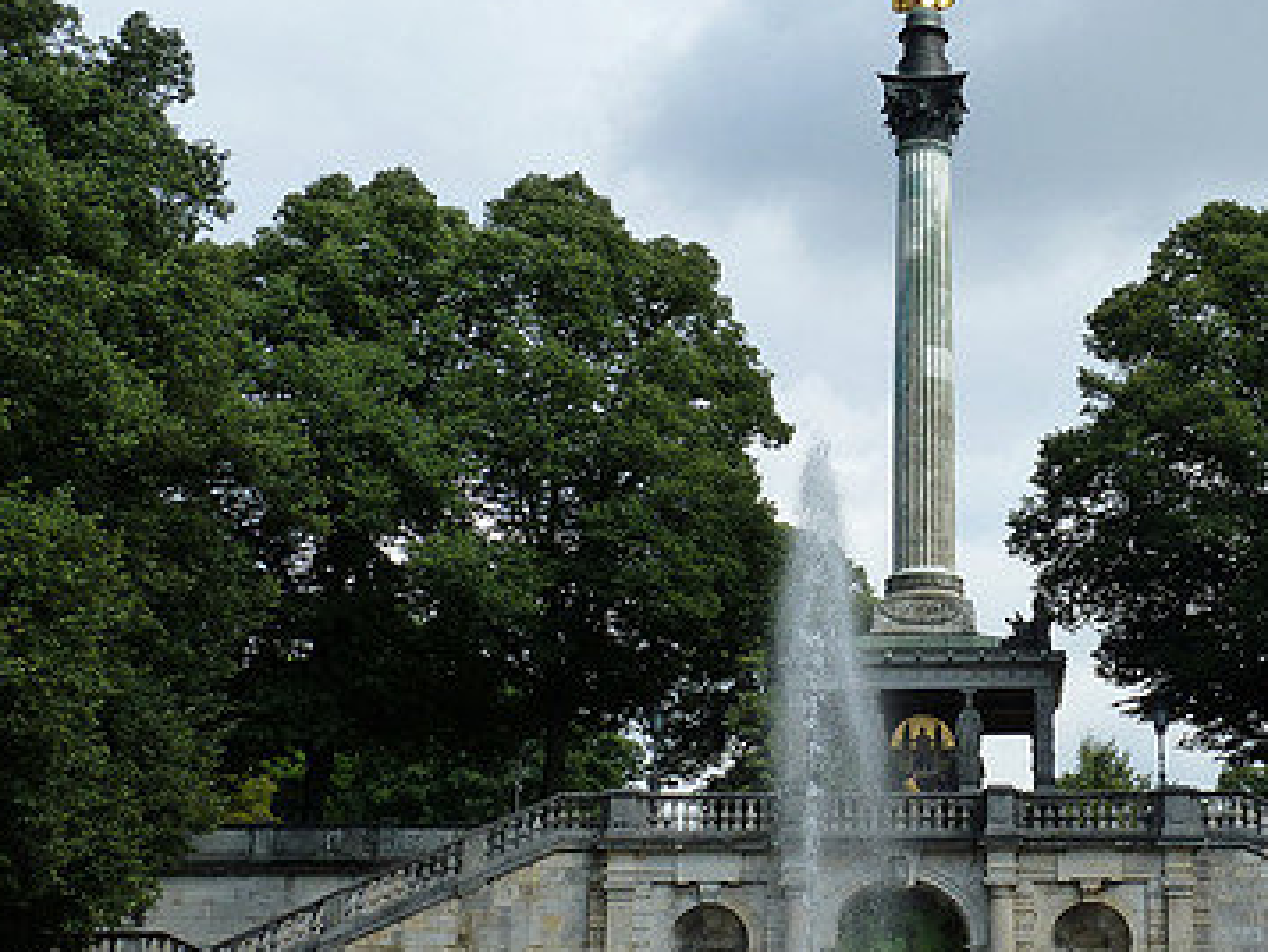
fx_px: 2382
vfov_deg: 22.6
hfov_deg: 29.4
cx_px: 948
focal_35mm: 65
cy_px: 496
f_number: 5
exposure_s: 1/400
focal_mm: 6.5
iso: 125
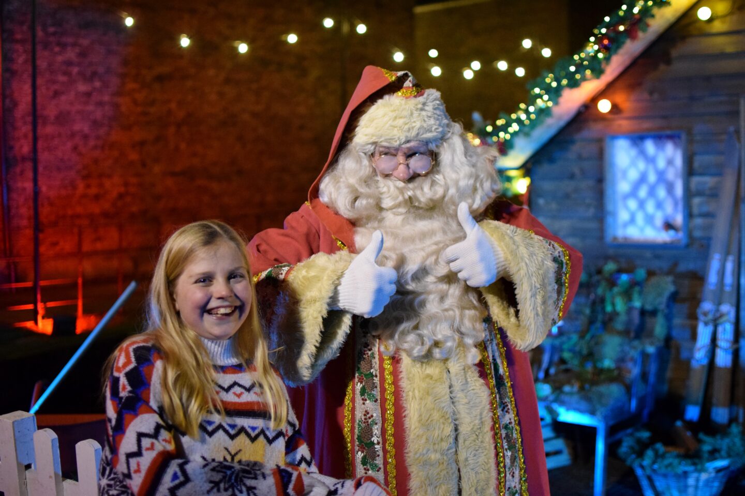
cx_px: 372
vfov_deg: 25.8
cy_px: 248
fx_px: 1086
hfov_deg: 37.9
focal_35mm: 52
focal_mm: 35
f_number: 2
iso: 3200
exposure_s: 1/500
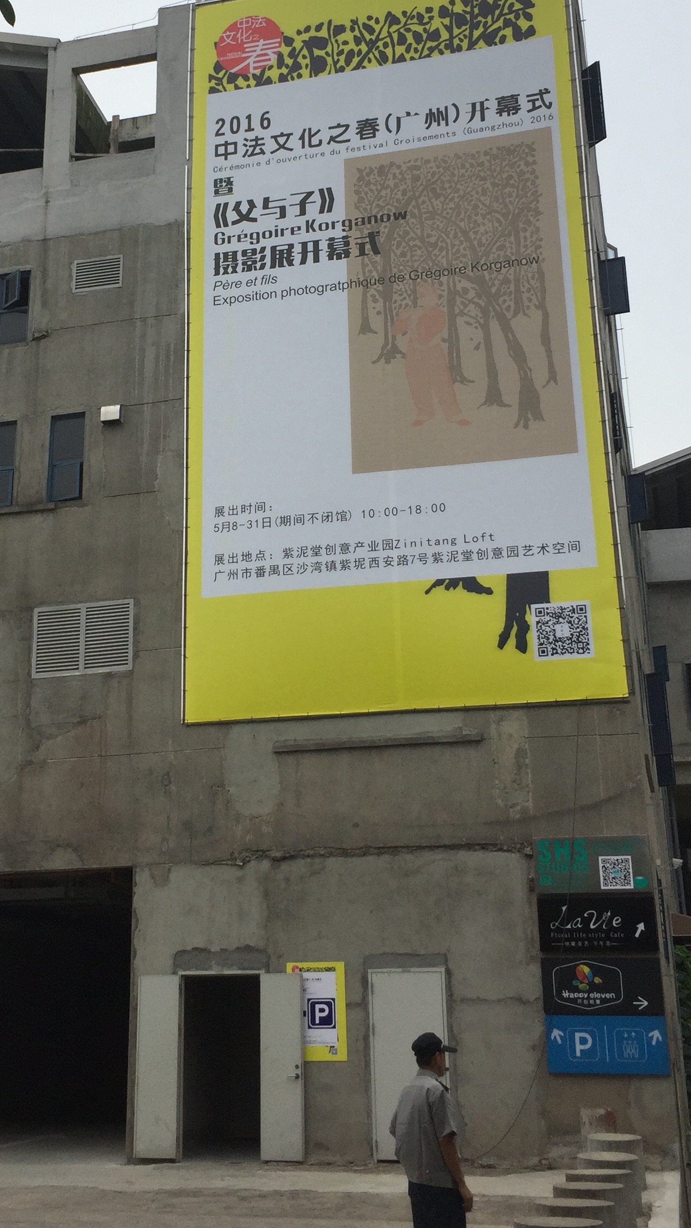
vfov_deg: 44.3
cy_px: 475
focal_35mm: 46
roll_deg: -0.6
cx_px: 230
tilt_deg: +22.6
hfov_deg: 25.8
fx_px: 1498
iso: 32
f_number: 2.2
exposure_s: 1/3968
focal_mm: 4.15
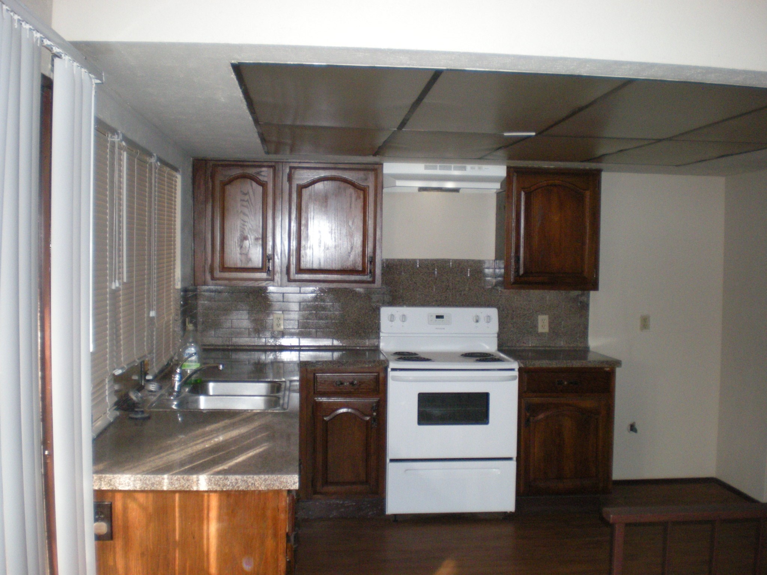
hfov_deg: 49.0
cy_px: 288
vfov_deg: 37.7
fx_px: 842
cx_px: 384
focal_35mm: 38
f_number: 3.1
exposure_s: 1/60
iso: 317
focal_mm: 6.3
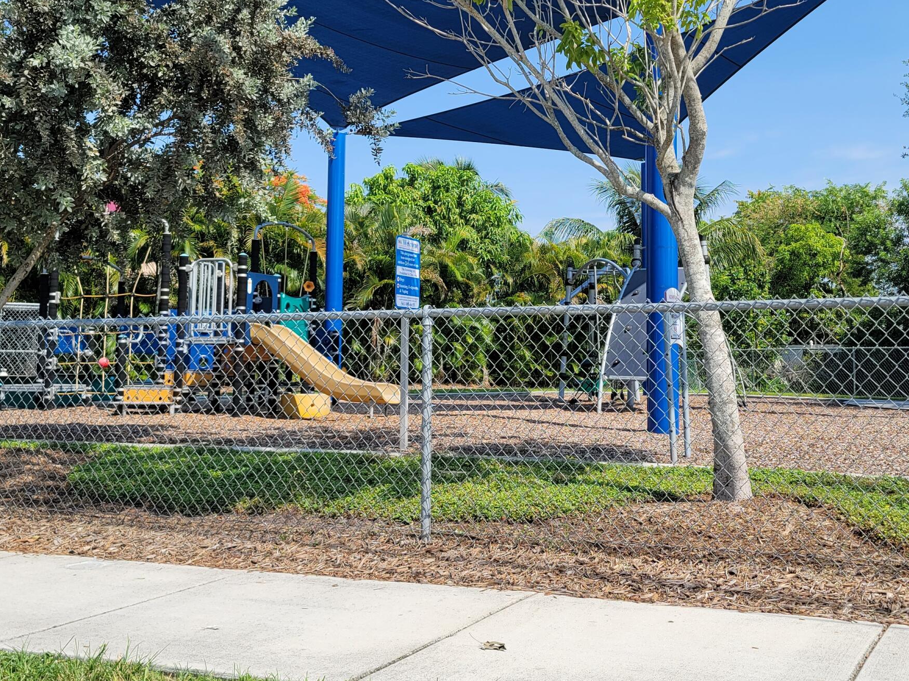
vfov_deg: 33.5
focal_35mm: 43
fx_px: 1129
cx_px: 497
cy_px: 284
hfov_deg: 43.8
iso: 20
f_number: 1.8
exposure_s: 1/827
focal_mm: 7
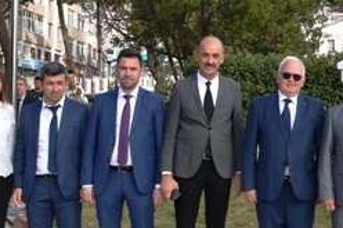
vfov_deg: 15.7
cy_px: 113
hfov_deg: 22.2
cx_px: 368
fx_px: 828
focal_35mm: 87
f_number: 7.1
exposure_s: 1/250
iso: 100
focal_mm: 18
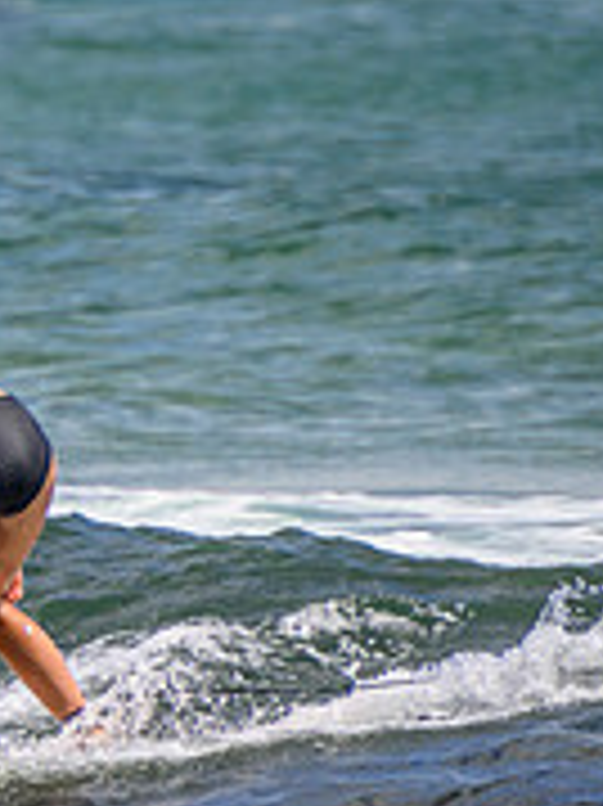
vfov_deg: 1.2
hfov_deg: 0.9
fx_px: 39788
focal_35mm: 1711
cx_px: -1042
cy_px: 470
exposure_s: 1/2000
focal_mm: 400
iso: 250
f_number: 5.6
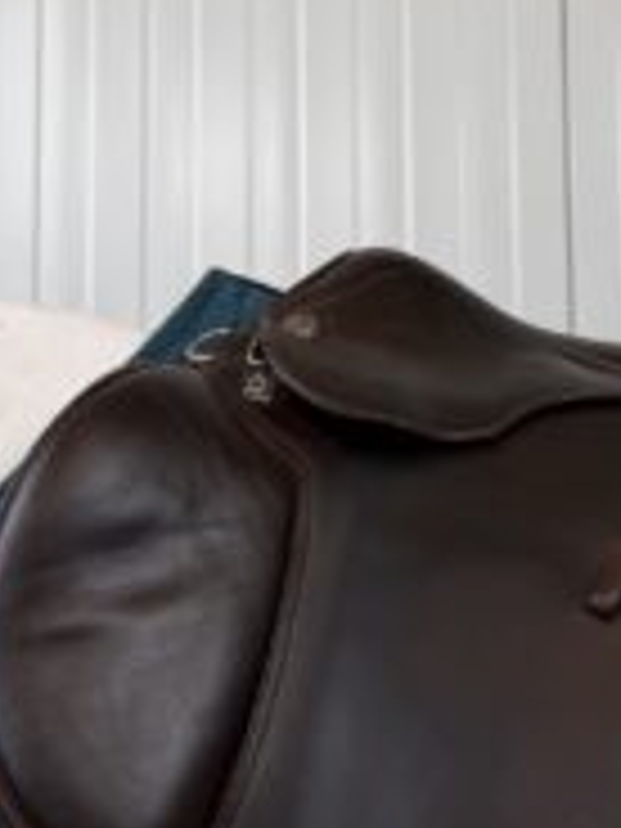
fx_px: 1459
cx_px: 522
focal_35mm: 61
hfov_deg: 23.6
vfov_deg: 31.4
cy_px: 272
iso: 50
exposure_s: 1/124
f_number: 1.78
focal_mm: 6.76
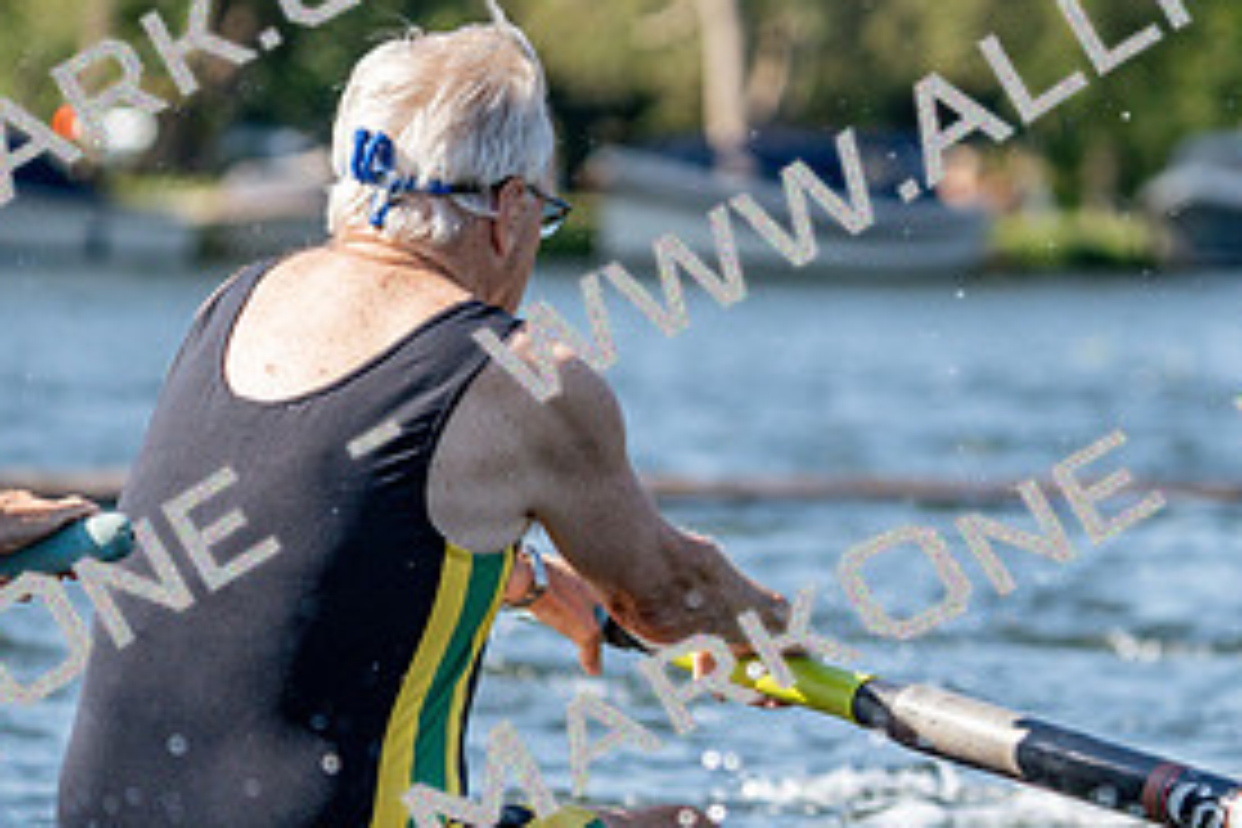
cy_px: 416
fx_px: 16835
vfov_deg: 2.8
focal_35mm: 488
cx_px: 1030
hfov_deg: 4.2
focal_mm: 232
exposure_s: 1/1600
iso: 400
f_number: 5.6
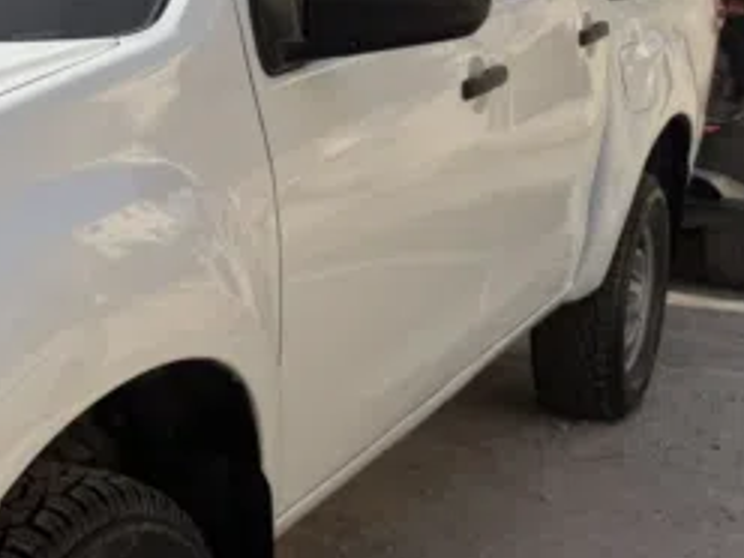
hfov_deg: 27.5
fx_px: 1333
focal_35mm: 62
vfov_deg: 23.6
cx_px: -144
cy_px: 306
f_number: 1.78
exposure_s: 1/3759
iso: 80
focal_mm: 6.76
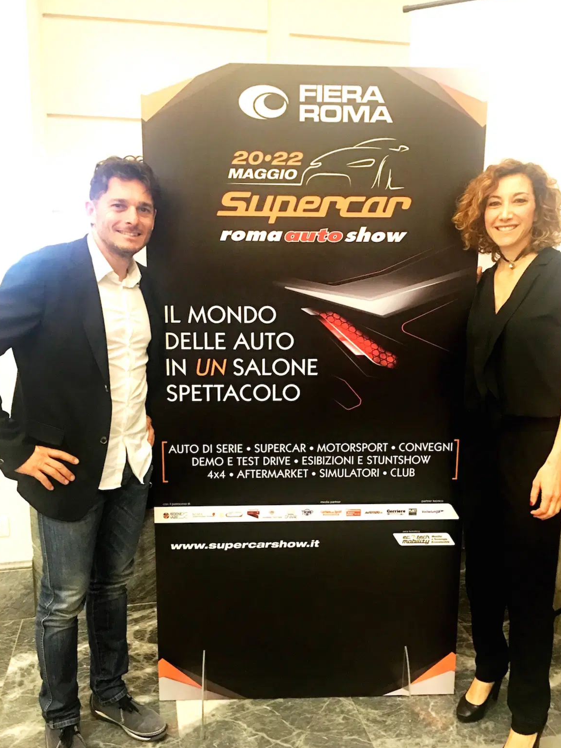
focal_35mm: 30
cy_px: 381
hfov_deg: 46.8
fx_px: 648
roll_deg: -0.1
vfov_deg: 60.0
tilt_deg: -9.5
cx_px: 284
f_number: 2.2
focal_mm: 4.15
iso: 80
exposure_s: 1/10
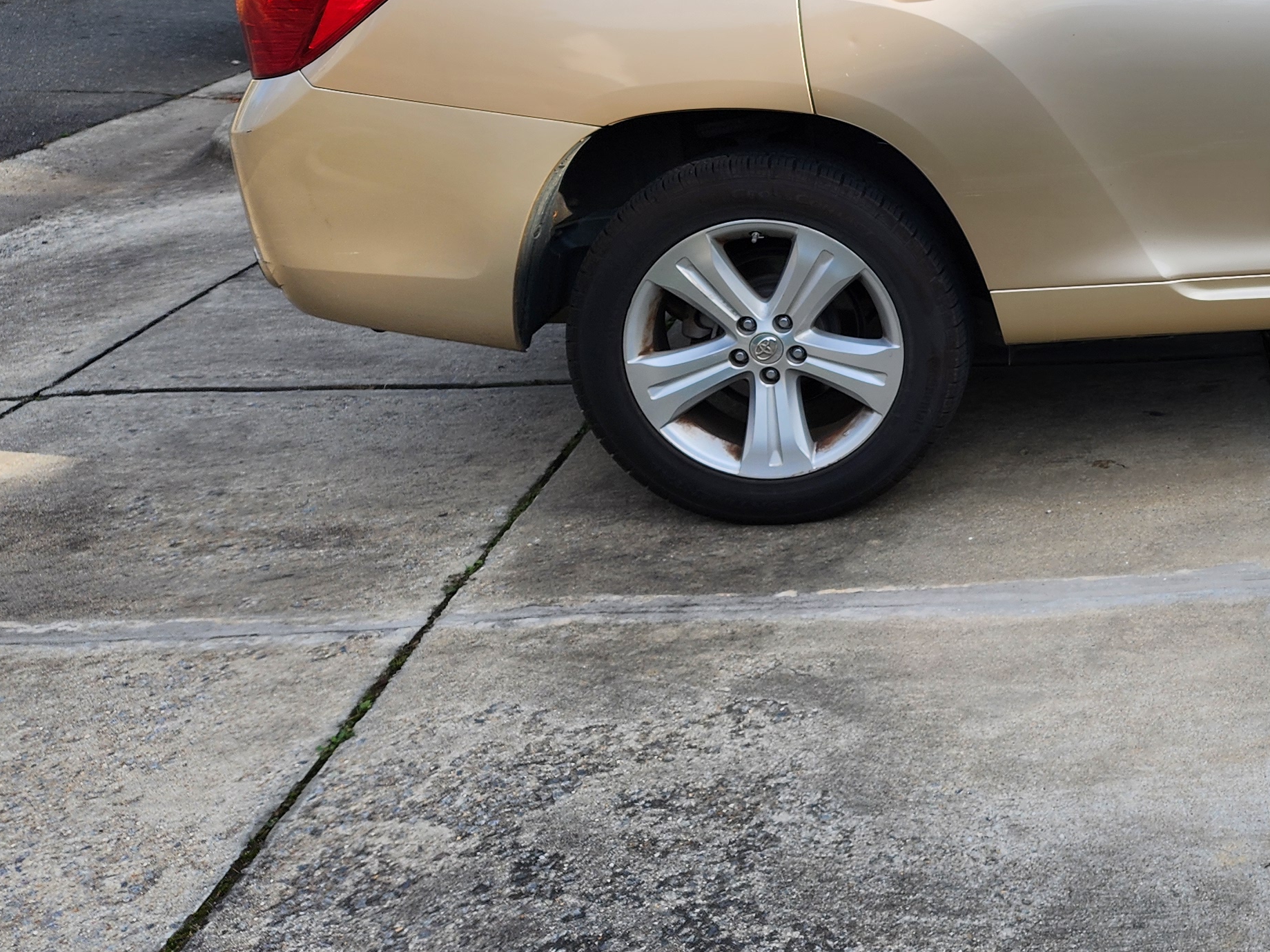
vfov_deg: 28.5
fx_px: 1834
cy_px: 201
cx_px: 1308
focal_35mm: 50
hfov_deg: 34.3
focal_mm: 6.4
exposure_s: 1/526
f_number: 1.8
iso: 12
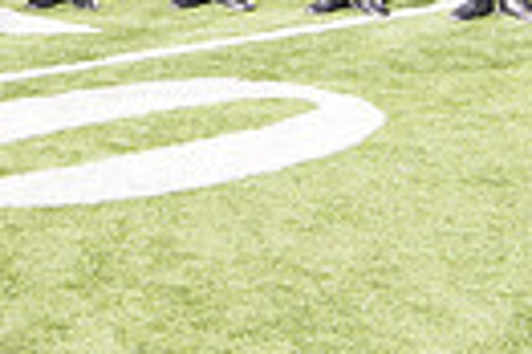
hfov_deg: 15.9
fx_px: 1889
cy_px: -191
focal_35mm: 128
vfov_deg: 10.3
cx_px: 106
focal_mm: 29
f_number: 5
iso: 1000
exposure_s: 1/13
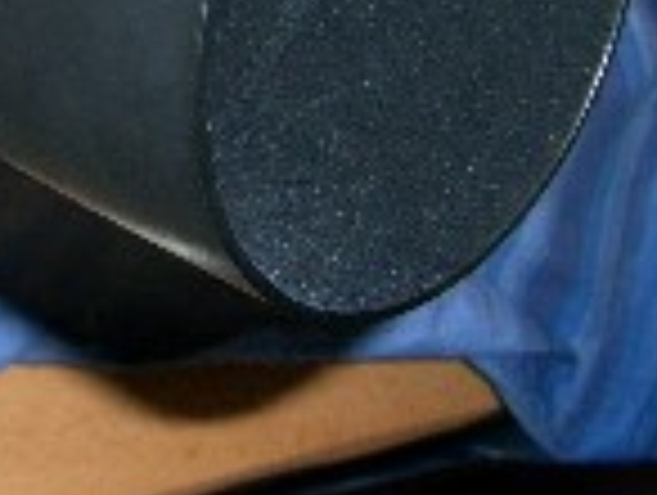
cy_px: 0
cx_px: -171
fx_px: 2129
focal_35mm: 112
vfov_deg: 13.1
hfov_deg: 16.7
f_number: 2.8
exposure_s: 1/60
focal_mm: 6.8
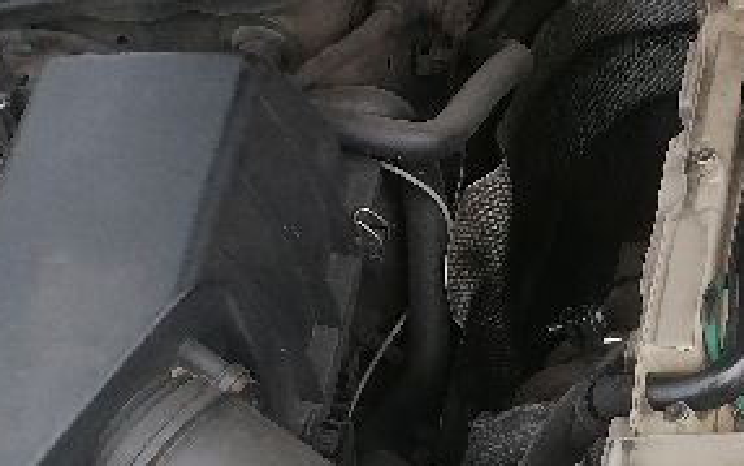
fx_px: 1562
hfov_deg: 23.2
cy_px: 315
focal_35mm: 77
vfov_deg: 16.9
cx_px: 1009
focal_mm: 4.25
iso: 50
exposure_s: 1/305
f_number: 1.8
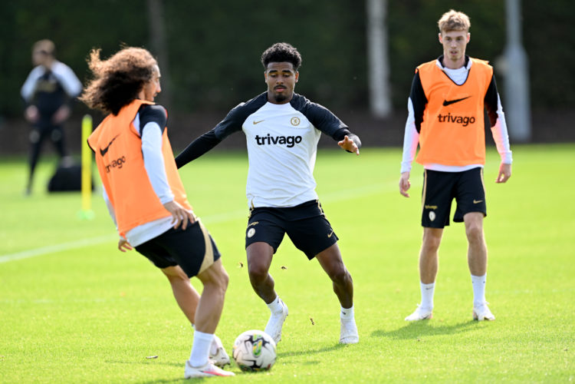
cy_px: 192
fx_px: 6388
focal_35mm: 400
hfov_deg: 5.2
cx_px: 288
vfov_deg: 3.4
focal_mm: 400
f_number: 3.5
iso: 400
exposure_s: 1/2000
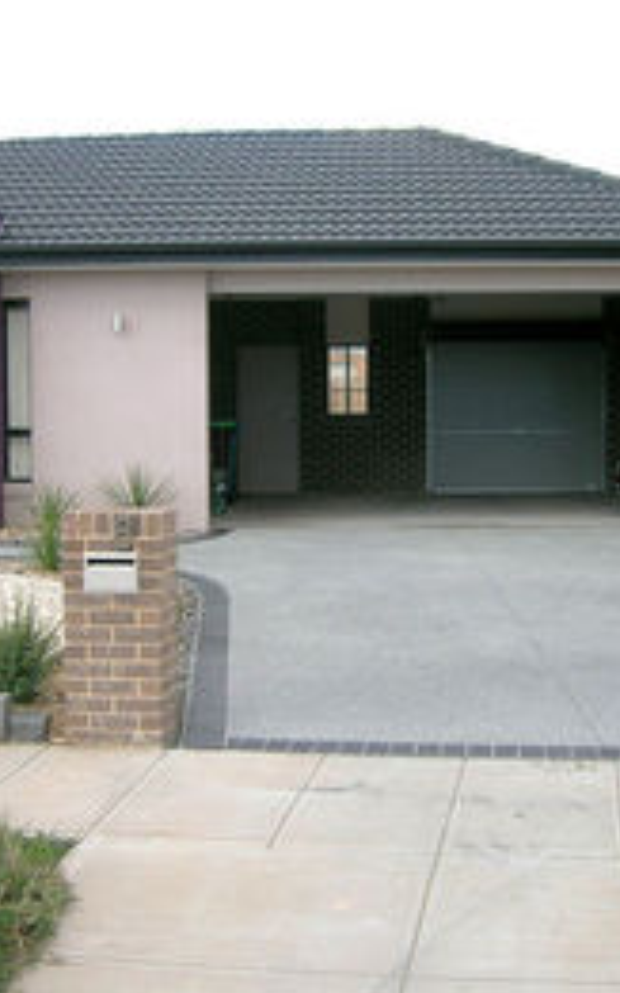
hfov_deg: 22.7
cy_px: 496
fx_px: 1542
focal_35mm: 57
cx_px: 293
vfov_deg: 35.7
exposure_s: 1/382
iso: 50
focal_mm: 6.1
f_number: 2.9
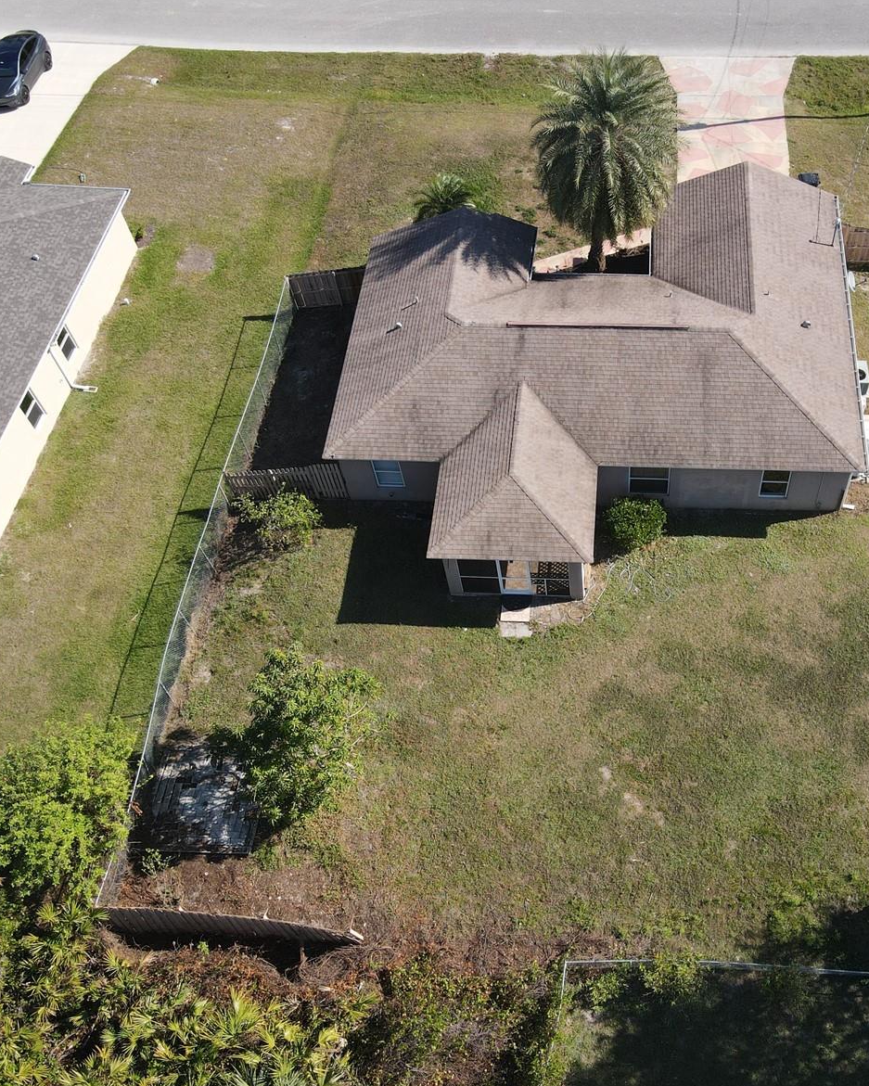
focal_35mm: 32
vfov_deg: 55.7
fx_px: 1029
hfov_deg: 45.0
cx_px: 595
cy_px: 551
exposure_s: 1/500
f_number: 2.8
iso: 100
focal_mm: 4.5
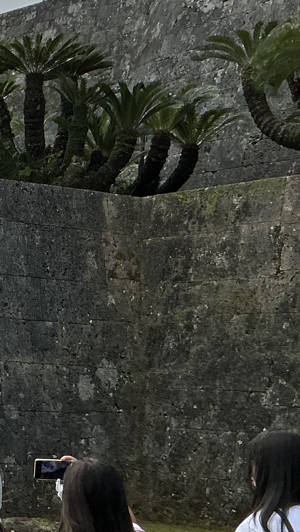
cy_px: 341
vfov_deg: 27.4
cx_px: -291
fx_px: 1088
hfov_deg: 13.5
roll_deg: -2.3
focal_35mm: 77
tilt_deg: +2.7
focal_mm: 3
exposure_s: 1/1984
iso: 25
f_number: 1.8
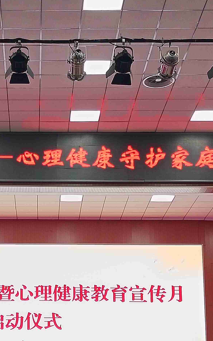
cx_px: 25
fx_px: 938
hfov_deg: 12.9
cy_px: 233
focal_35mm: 101
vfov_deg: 20.5
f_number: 1.8
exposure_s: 1/50.3
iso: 338
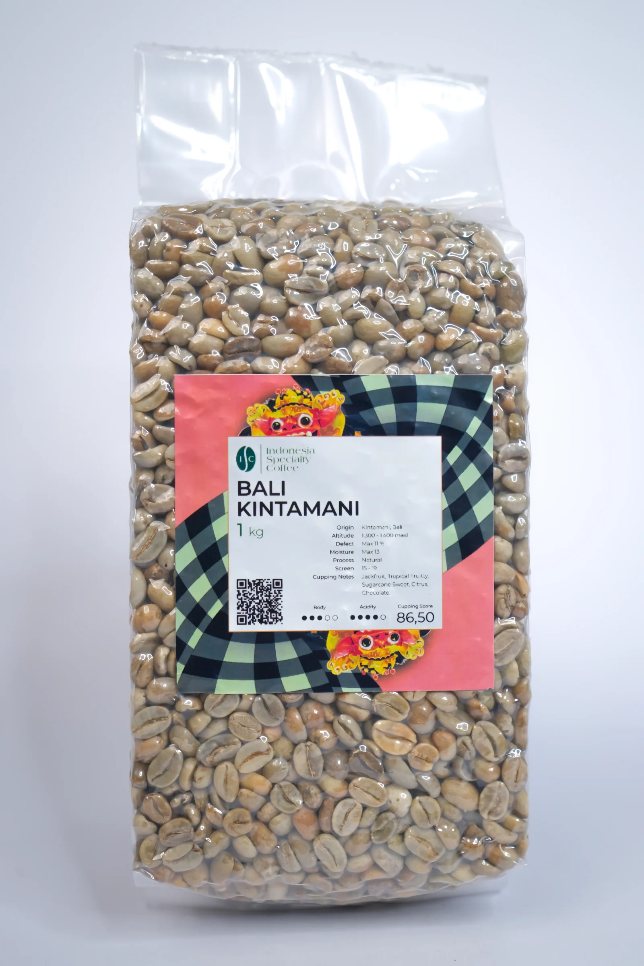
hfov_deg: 37.9
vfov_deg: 54.4
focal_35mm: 35
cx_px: 322
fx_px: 939
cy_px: 483
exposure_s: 1/160
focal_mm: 23
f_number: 3.2
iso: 200
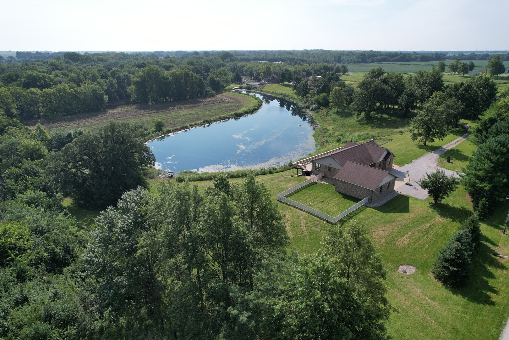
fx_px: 311
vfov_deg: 57.2
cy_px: 170
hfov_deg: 78.6
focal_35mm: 22
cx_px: 254
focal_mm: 8.38
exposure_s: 1/2000
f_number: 2.8
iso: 100
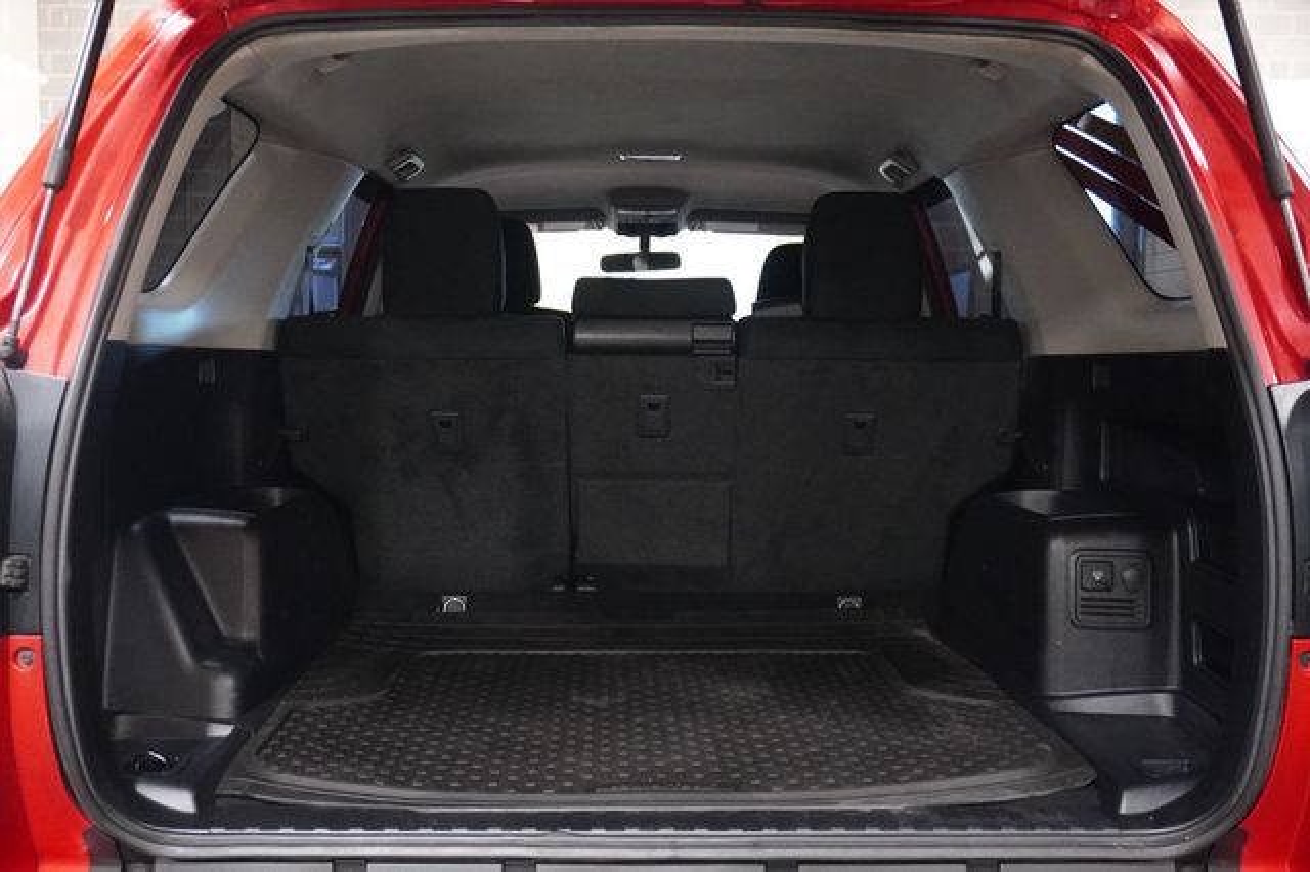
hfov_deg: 55.1
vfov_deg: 38.3
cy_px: 436
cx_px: 655
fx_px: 1255
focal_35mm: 34
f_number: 4
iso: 6400
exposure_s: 1/40
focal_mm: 23
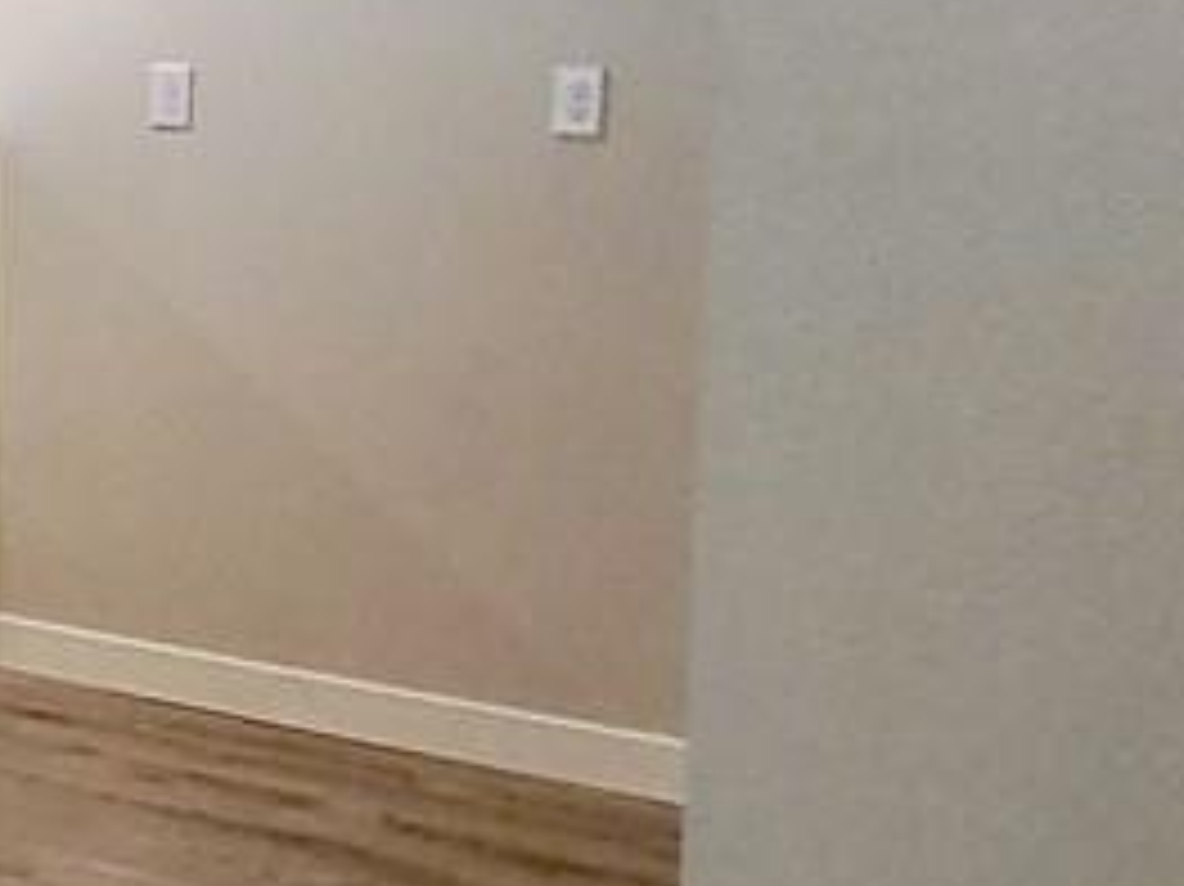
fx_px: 2701
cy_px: 193
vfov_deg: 18.5
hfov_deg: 17.7
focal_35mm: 79
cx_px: -1161
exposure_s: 1/30
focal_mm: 1.74
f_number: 2.2
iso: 100
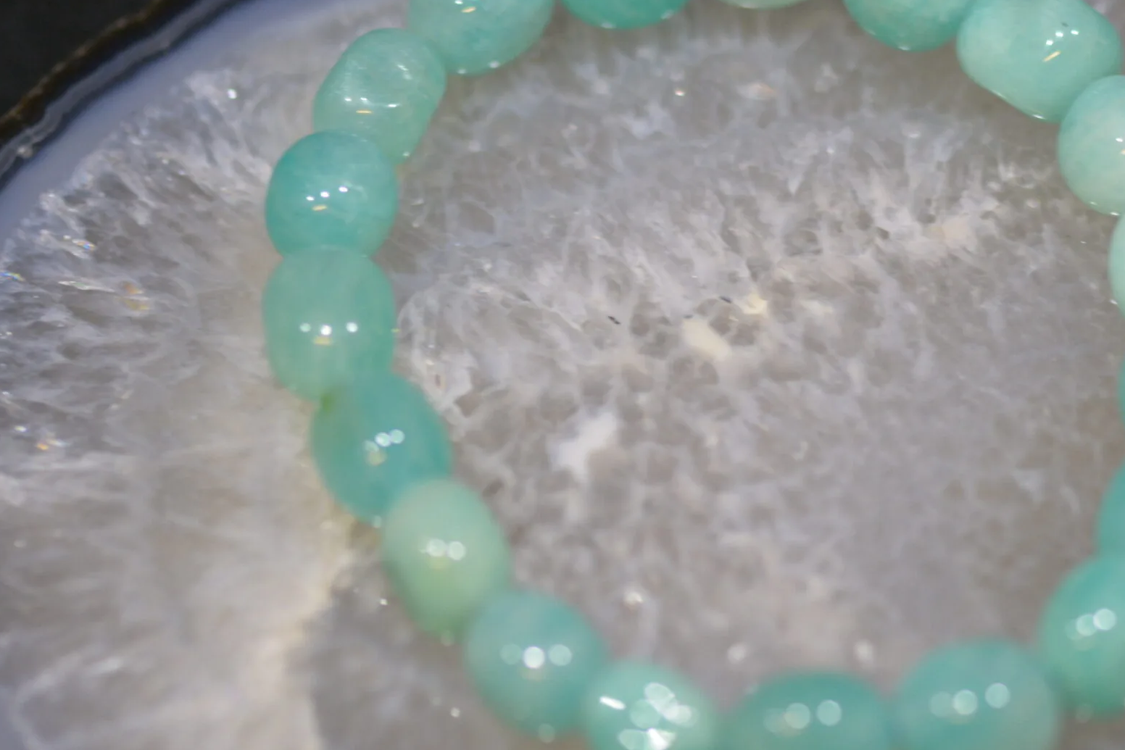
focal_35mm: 260
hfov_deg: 7.9
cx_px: 860
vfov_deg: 5.3
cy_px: 314
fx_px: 8120
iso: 800
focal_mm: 105
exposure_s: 1/100
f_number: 3.3
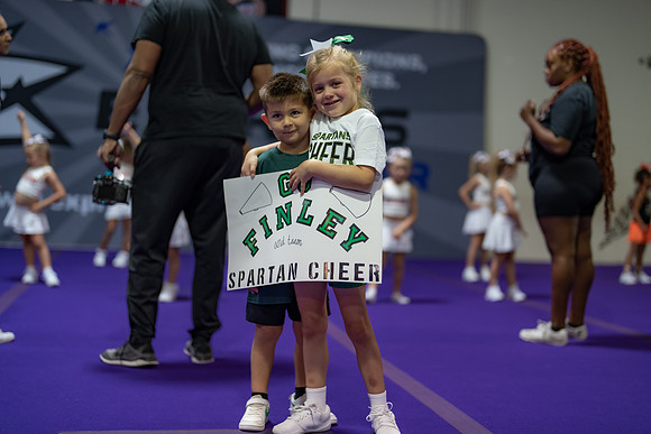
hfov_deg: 39.6
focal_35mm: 50
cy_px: 217
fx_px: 904
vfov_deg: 27.0
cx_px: 326
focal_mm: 50
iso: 500
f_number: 1.2
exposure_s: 1/320
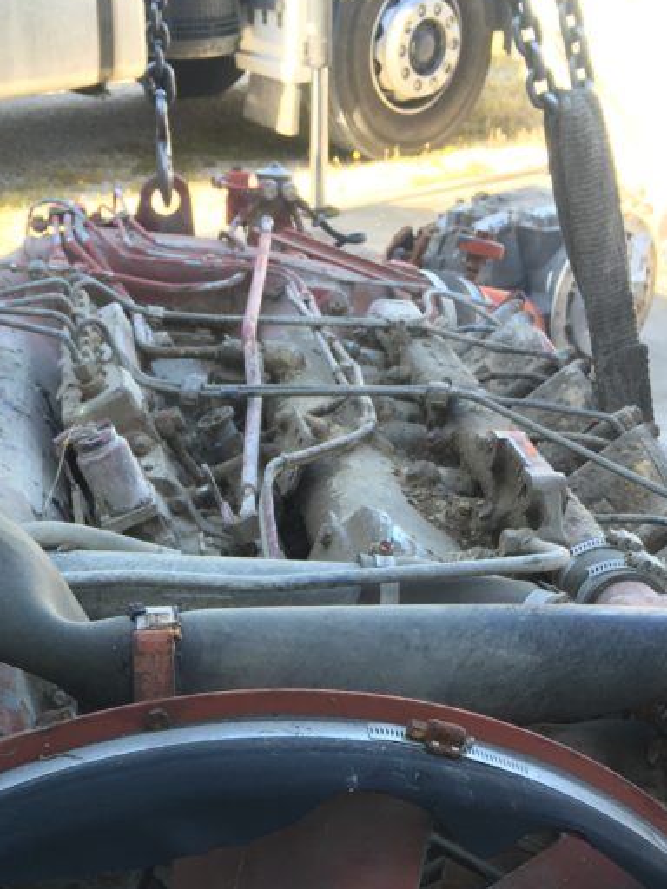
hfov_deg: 25.1
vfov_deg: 31.6
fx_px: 1490
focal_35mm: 58
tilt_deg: -37.4
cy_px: 809
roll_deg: +2.6
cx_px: 236
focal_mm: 4.15
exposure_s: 1/100
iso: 32
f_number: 2.2
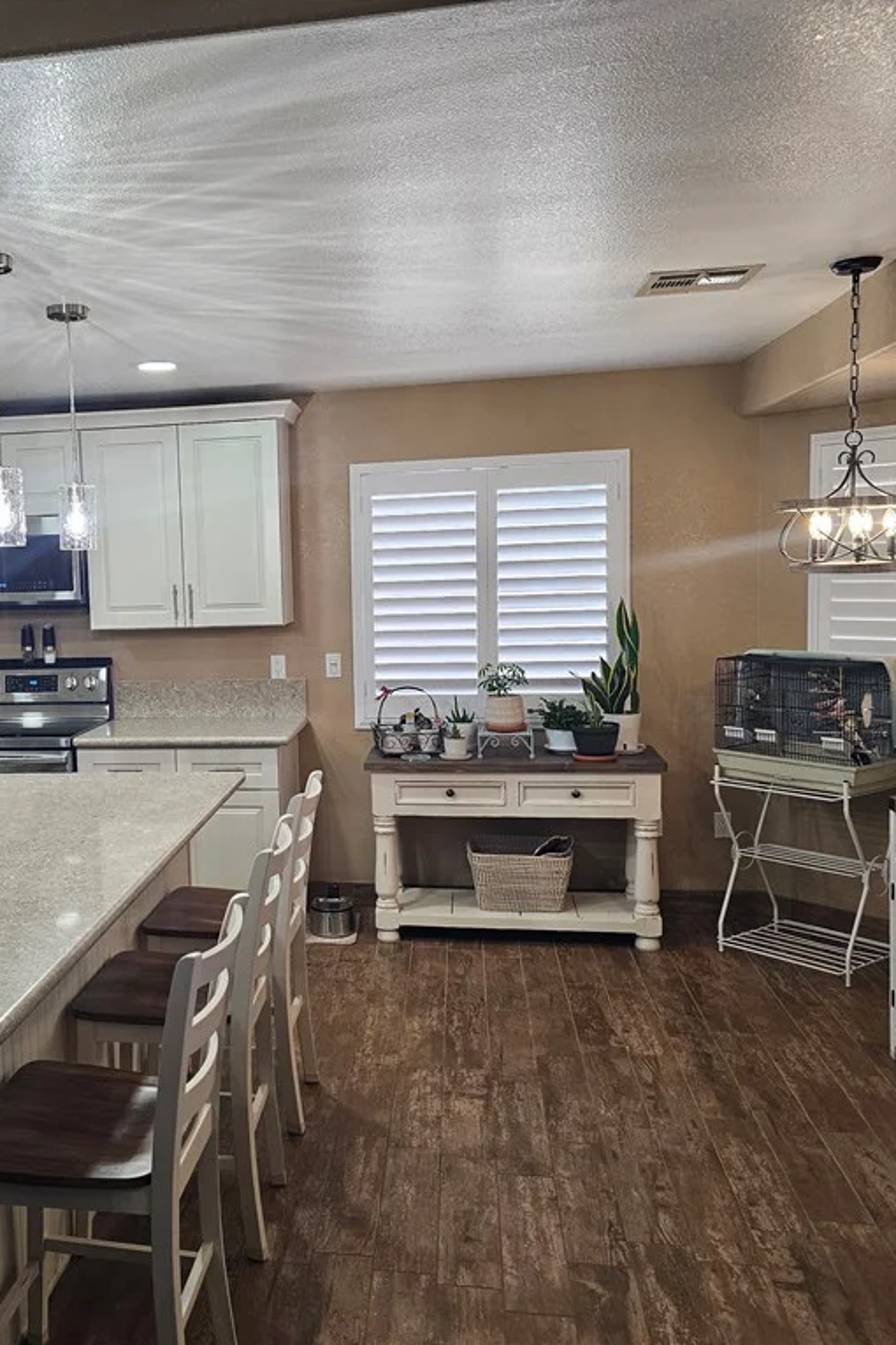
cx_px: 234
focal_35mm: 32
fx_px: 1195
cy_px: 672
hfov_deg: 40.1
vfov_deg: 58.7
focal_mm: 6.3
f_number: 1.7
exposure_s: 1/120
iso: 200
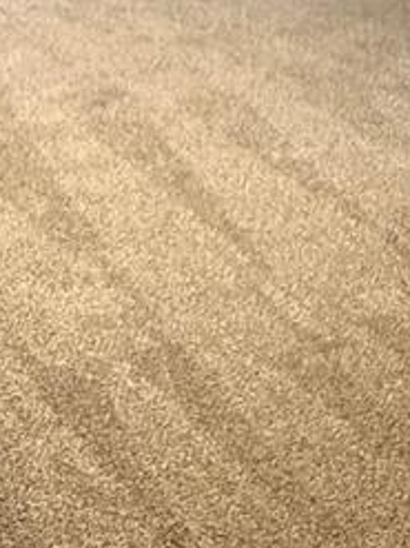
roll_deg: -6.3
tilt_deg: -36.2
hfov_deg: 20.7
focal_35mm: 68
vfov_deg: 28.6
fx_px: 1075
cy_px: 302
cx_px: -22
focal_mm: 2.22
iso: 1000
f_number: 2.2
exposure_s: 1/60
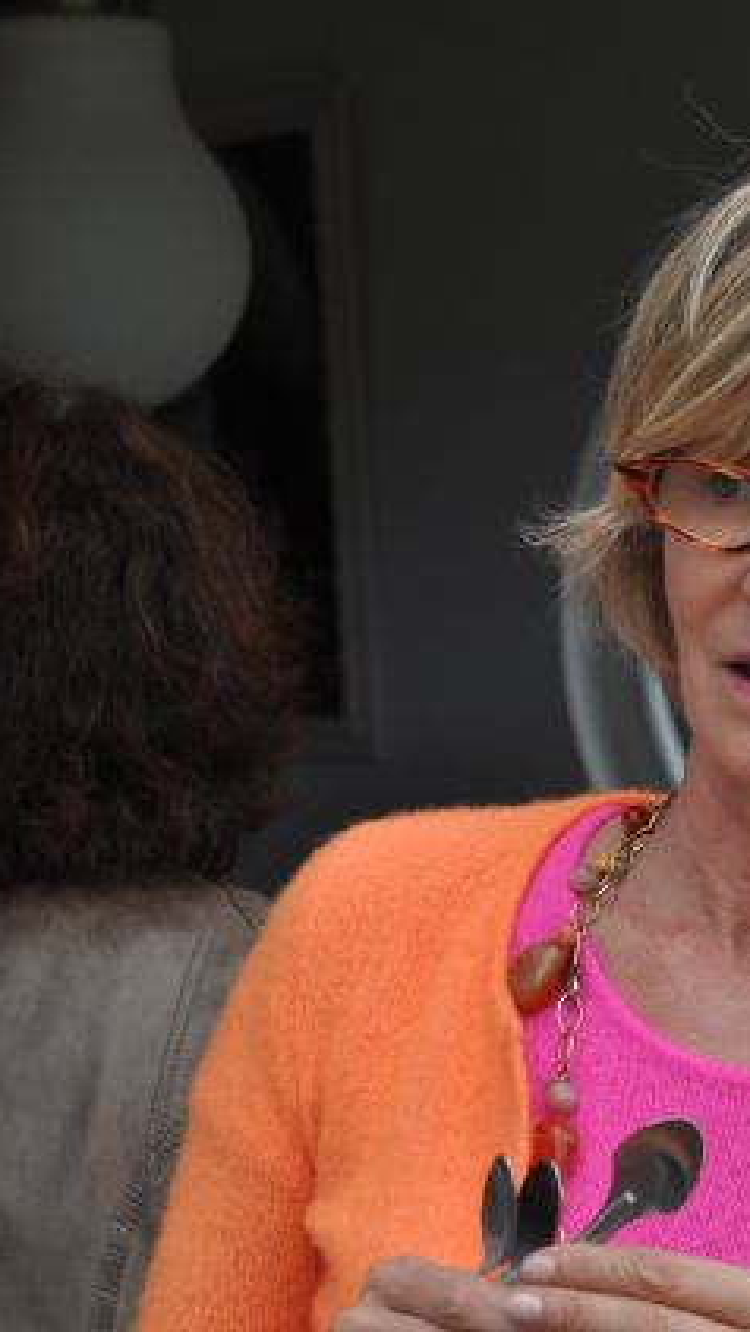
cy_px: 666
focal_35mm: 171
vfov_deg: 12.6
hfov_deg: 7.1
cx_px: 671
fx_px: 6044
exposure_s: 1/500
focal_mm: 72
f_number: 5.6
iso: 400
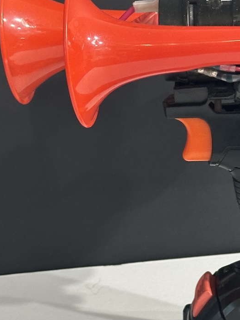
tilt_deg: -16.8
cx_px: 215
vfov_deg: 19.1
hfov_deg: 14.2
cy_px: 164
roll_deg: +1.3
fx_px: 952
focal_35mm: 103
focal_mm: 6.86
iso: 250
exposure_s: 1/40
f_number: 1.78
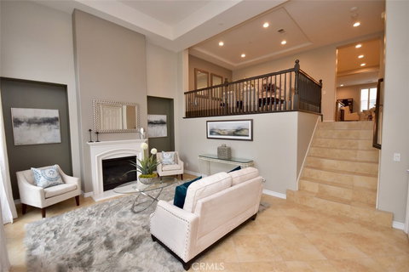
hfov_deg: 100.4
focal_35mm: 15
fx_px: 170
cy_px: 136
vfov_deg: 77.3
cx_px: 204
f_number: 4
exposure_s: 1/125
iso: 1000
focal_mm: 10
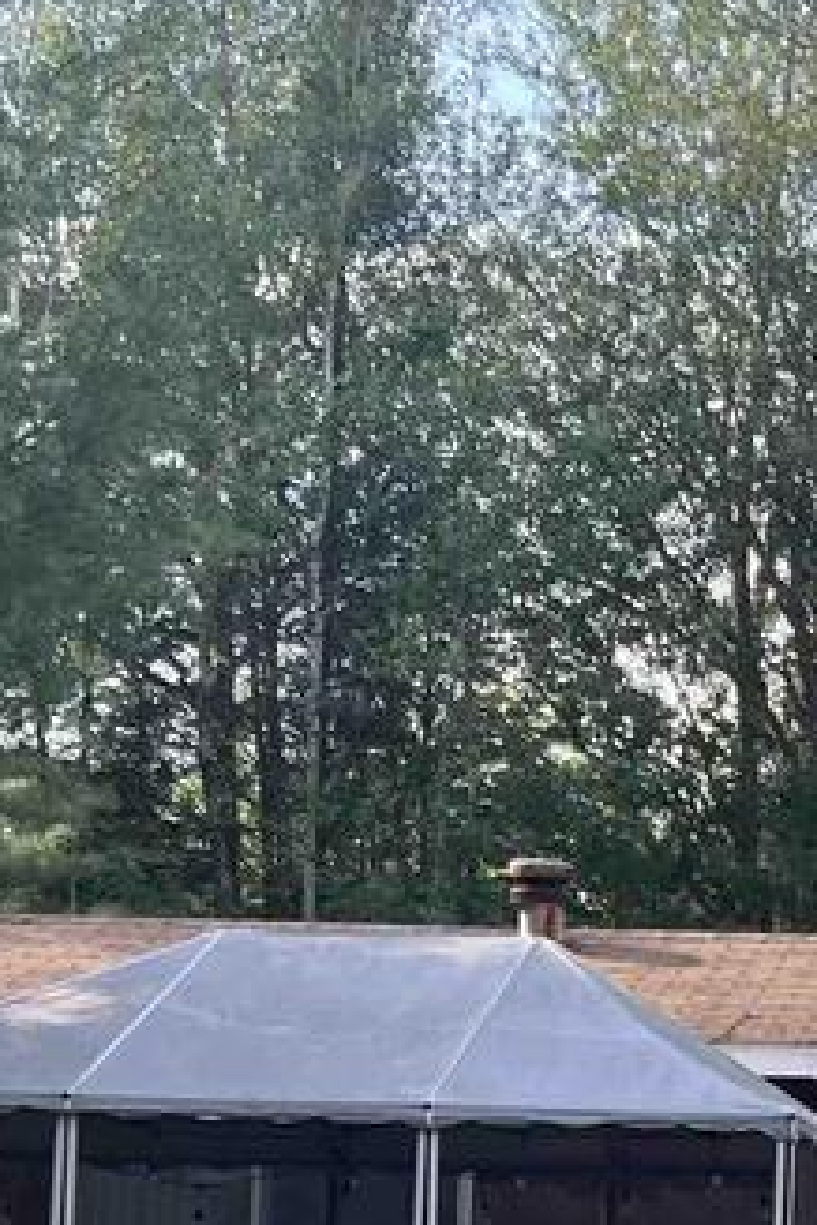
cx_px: 1240
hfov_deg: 12.3
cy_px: 1180
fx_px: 3608
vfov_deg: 18.8
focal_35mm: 106
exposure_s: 1/621
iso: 50
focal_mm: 5.7
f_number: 1.5
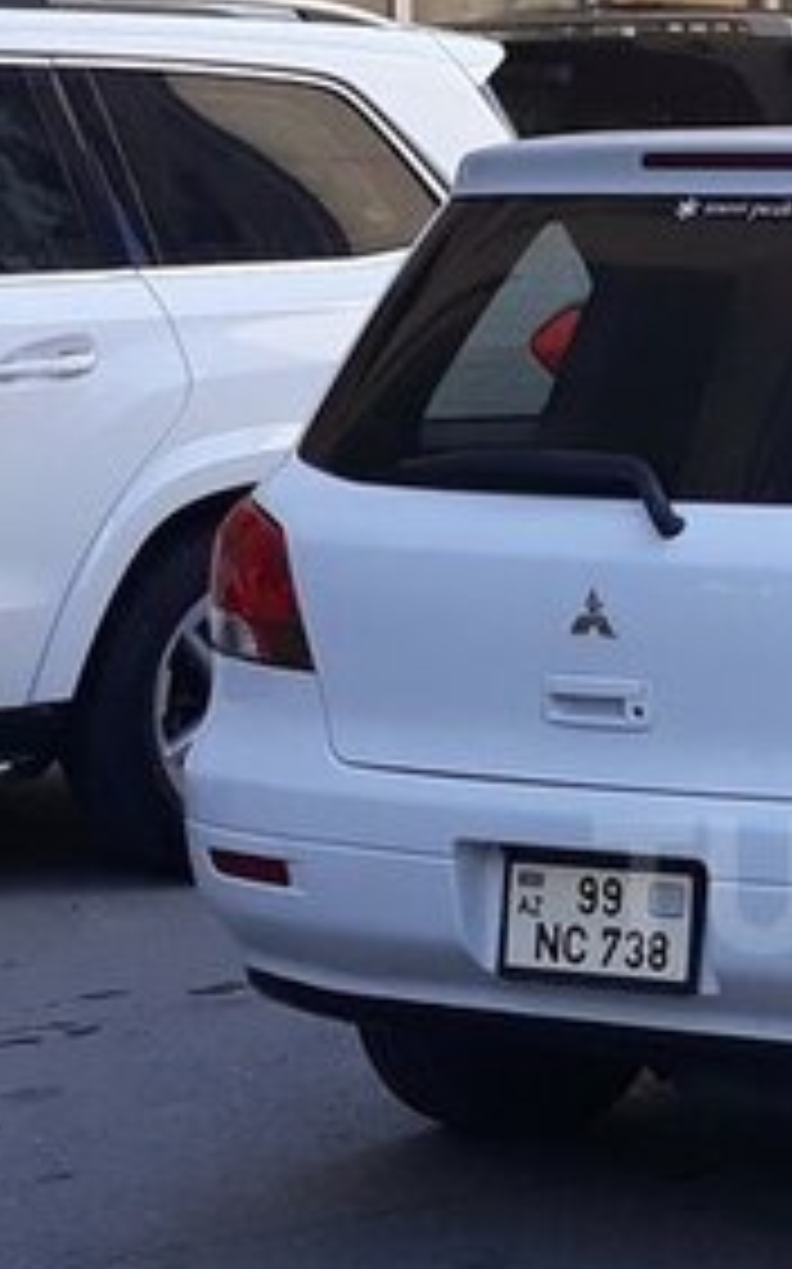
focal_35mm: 67
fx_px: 2316
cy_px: 884
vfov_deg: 30.3
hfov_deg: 18.0
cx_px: 1053
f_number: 1.7
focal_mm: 3.71
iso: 40
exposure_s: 1/392
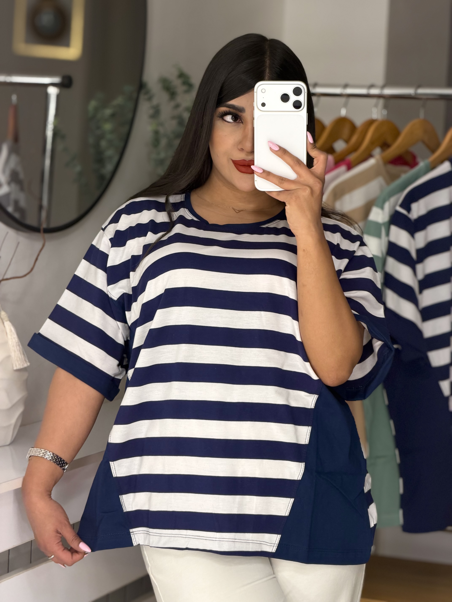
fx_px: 1741
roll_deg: -2.0
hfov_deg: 14.8
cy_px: 301
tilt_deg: -8.0
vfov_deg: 19.6
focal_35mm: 100
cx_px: 226
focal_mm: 16.89
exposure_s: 1/100
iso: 64
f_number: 2.8
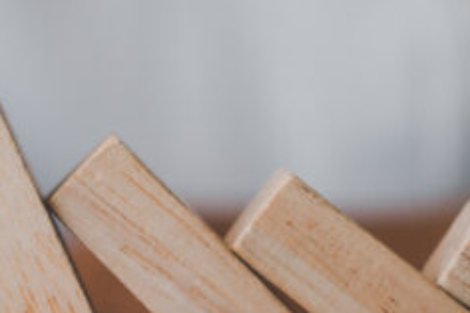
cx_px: -179
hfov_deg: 7.8
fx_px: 3392
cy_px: 86
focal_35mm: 260
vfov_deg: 5.3
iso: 200
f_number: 3
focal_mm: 60
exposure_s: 1/90
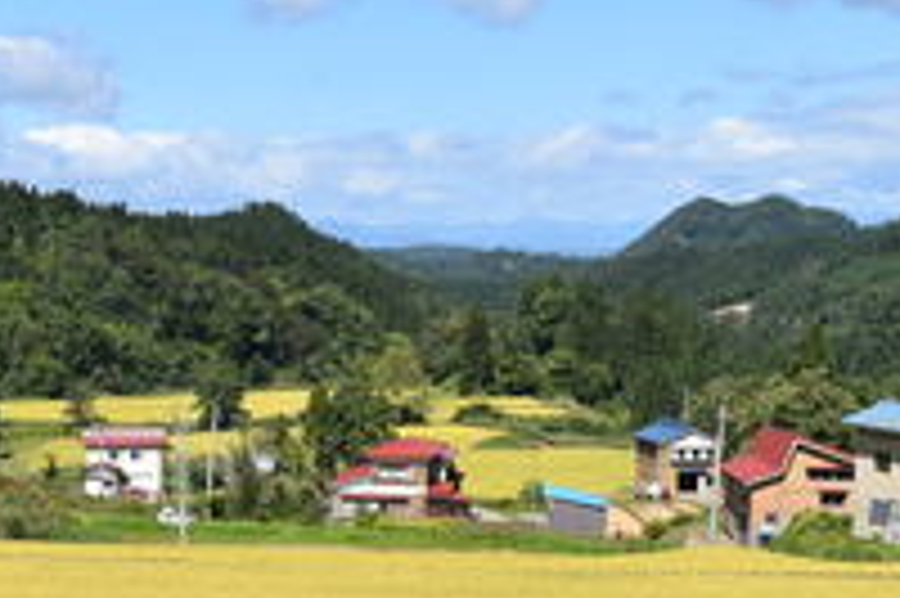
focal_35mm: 81
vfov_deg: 16.5
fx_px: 2023
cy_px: 567
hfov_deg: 24.5
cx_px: 126
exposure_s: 1/400
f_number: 10
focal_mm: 24
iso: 200
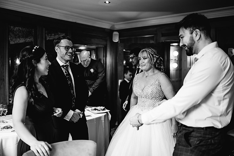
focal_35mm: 35
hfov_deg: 54.3
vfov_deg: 37.8
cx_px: 117
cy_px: 78
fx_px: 228
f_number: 1.4
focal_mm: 35
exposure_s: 1/250
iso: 640
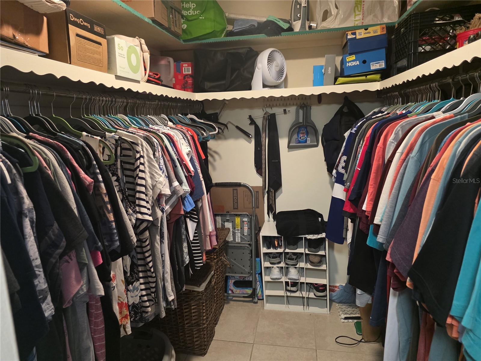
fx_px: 320
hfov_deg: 73.9
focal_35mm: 23
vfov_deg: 58.9
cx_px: 240
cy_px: 180
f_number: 1.7
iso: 1250
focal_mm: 6.25
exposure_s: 1/120
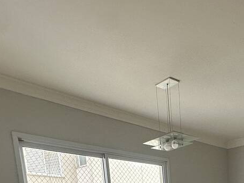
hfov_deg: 39.3
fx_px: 310
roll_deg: +2.3
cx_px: 227
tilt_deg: -9.3
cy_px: 277
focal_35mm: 44
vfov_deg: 24.9
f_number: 2.2
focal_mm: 2.22
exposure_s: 1/99
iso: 80
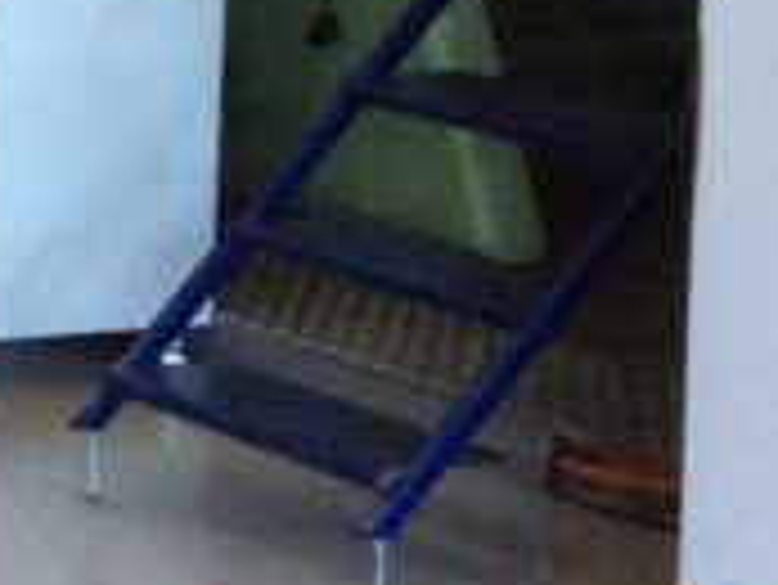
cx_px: -1210
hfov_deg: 9.2
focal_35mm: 189
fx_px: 4251
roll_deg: +0.6
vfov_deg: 7.7
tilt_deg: -5.3
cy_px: -290
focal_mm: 3.3
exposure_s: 1/24
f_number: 2.4
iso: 64
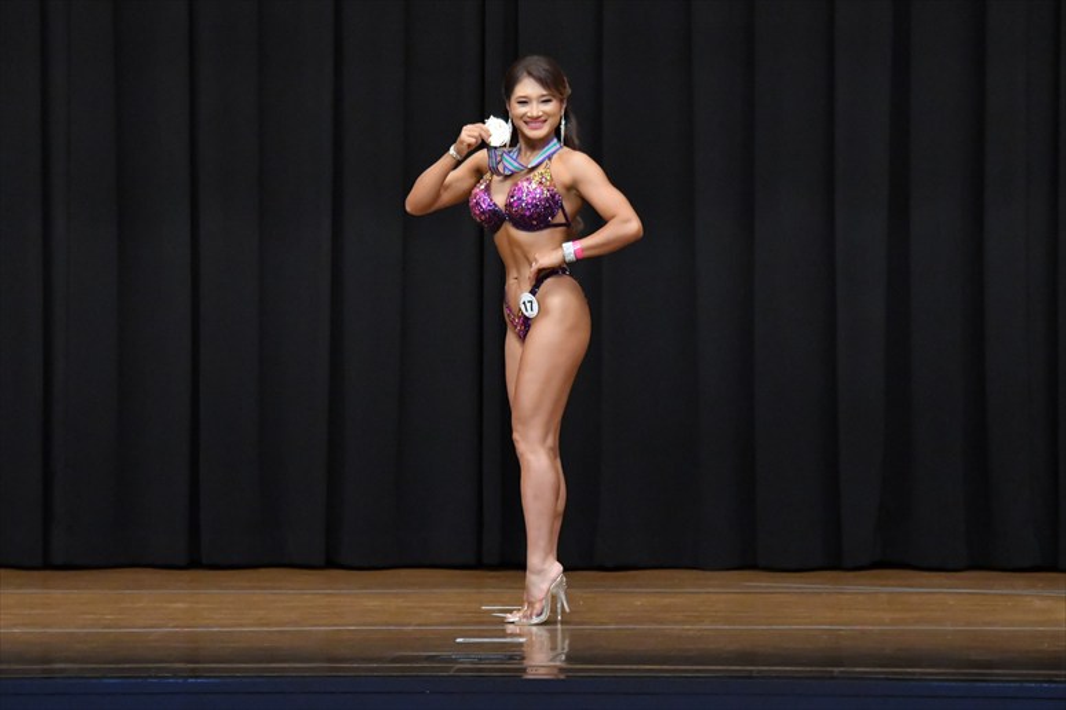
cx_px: 533
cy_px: 355
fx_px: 6423
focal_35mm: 217
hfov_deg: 9.5
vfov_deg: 6.3
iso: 8000
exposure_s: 1/400
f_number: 5.6
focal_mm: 145
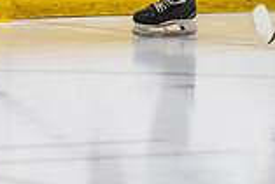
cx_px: 233
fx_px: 5750
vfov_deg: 1.8
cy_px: -114
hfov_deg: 2.7
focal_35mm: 752
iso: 2000
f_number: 3.2
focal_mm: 140
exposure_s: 1/640
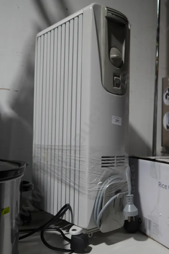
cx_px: 88
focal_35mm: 36
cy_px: 127
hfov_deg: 36.9
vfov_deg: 53.1
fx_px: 253
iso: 200
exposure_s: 1/100
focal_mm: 17
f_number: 4
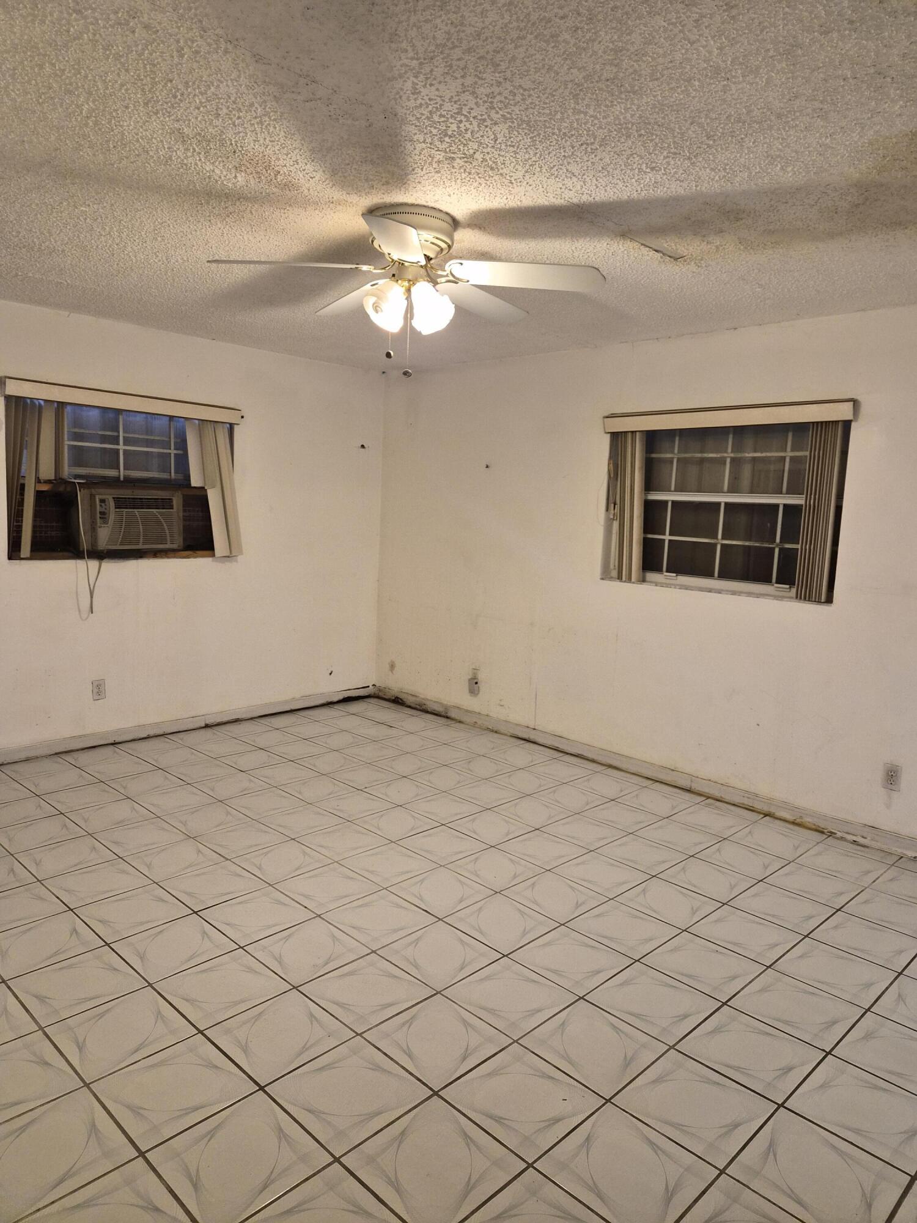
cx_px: 458
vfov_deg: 73.9
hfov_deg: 58.9
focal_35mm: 23
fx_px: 812
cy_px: 612
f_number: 1.8
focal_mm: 5.4
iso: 320
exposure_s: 1/120
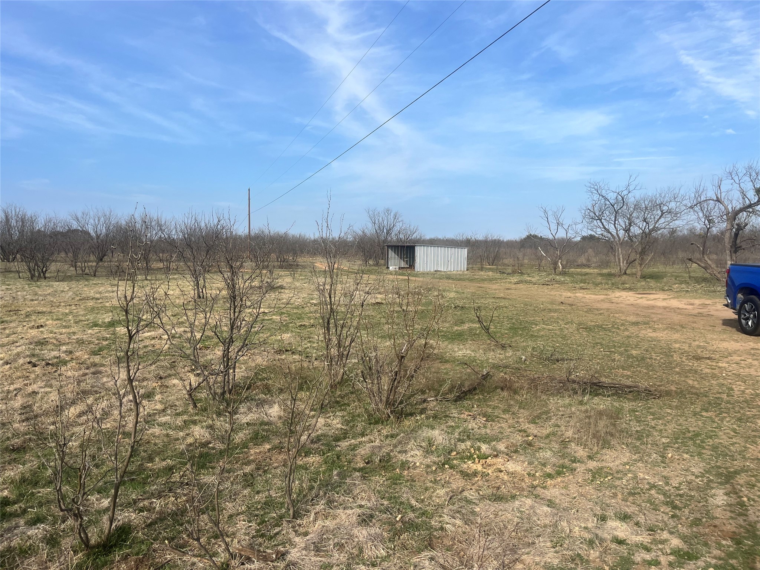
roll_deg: -0.9
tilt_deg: -3.9
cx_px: 380
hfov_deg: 67.3
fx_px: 571
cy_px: 285
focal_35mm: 26
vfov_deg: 53.1
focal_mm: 5.1
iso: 50
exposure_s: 1/3745
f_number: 1.6
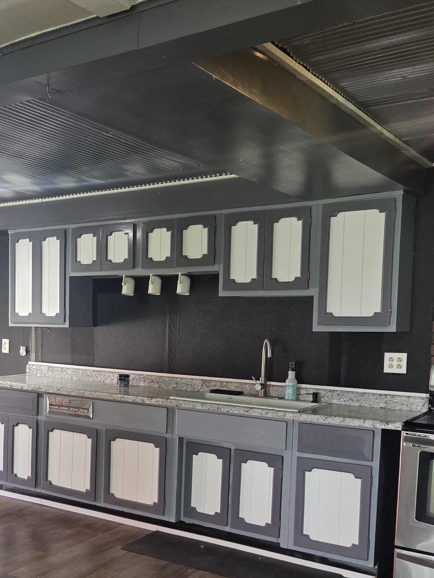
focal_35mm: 42
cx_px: 68
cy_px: 376
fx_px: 702
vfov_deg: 44.3
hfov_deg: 33.1
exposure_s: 1/120
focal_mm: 5.4
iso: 250
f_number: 1.8
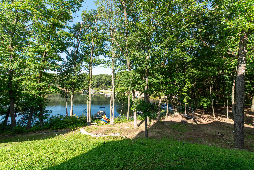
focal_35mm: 13
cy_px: 82
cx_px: 137
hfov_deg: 108.1
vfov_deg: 85.4
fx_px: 92
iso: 400
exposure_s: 1/500
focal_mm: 12
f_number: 8
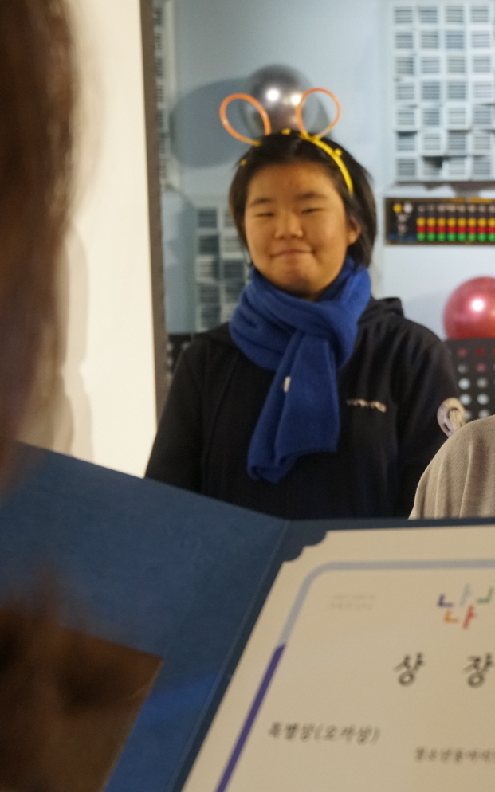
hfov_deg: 15.8
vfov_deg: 25.6
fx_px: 1744
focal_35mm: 81
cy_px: 395
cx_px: 509
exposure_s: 1/160
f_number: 4.5
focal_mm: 35
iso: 1600
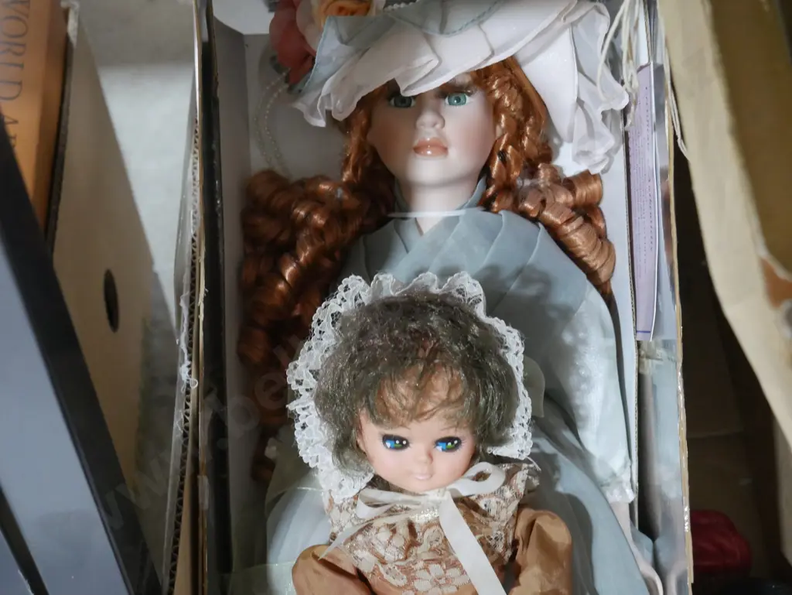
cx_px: 396
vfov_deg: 22.9
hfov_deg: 30.3
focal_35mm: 64
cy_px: 298
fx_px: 1465
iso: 3200
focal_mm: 32
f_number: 5.4
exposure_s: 1/40
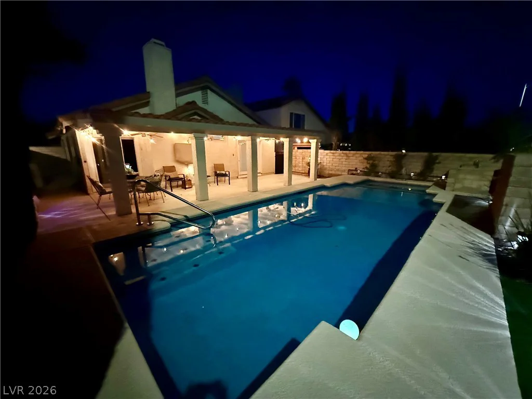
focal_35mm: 14
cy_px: 200
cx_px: 266
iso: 1600
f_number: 2.2
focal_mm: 2.22
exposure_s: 1/30
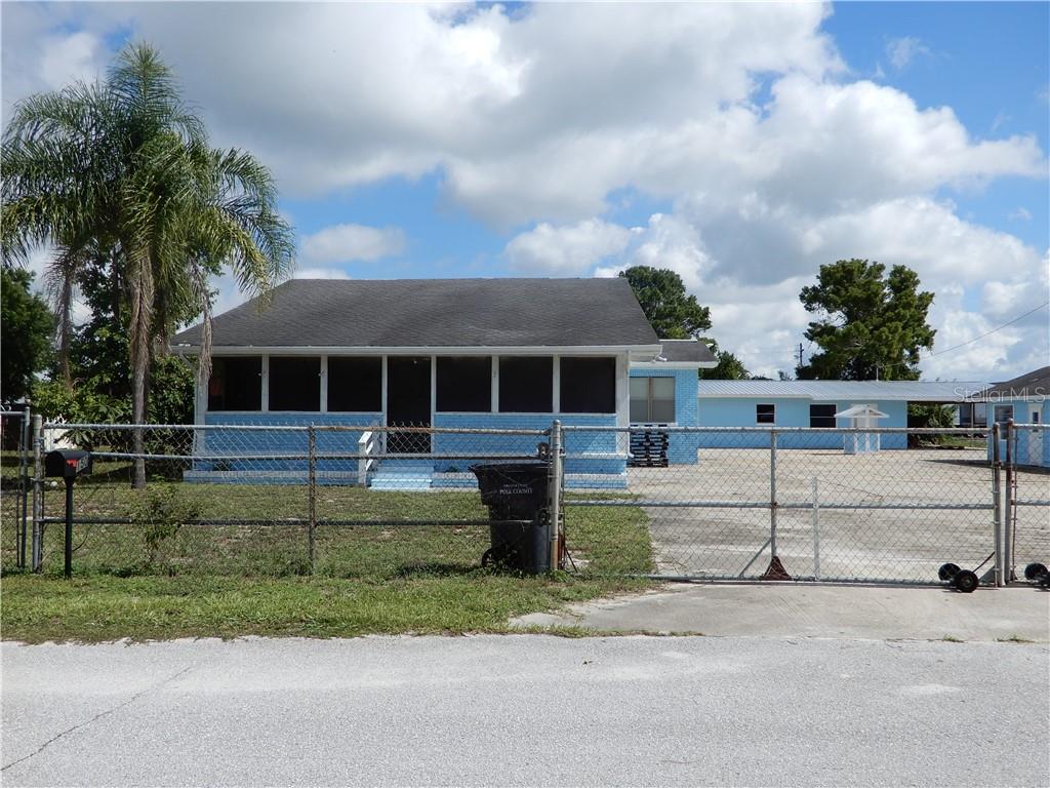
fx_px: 910
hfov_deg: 60.0
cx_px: 525
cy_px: 394
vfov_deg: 46.8
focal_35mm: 30
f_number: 3.5
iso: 80
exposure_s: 1/1250
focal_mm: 5.4
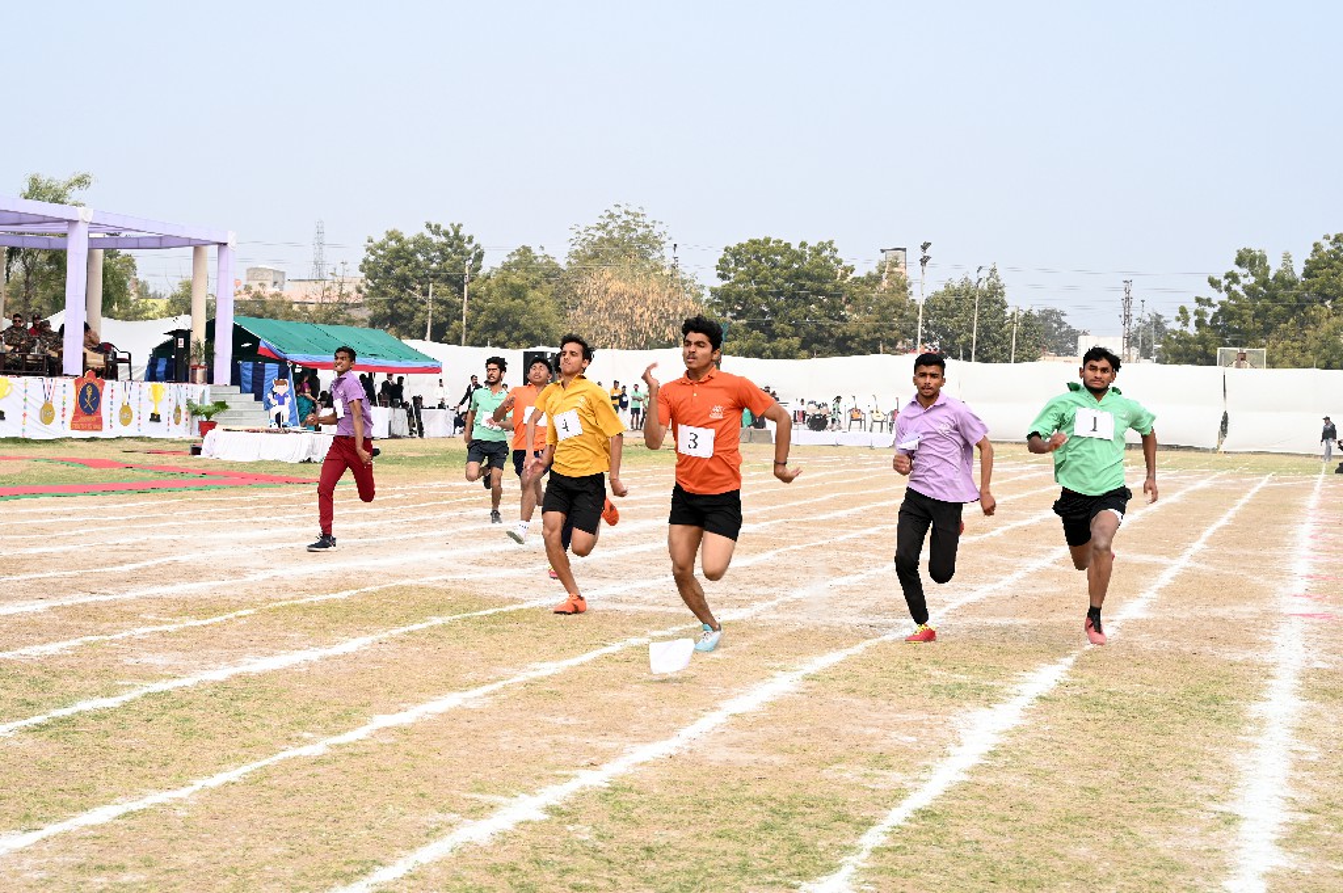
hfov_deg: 41.1
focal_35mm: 48
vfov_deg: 28.0
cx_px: 672
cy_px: 446
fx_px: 1789
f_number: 7.1
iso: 200
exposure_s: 1/400
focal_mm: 48
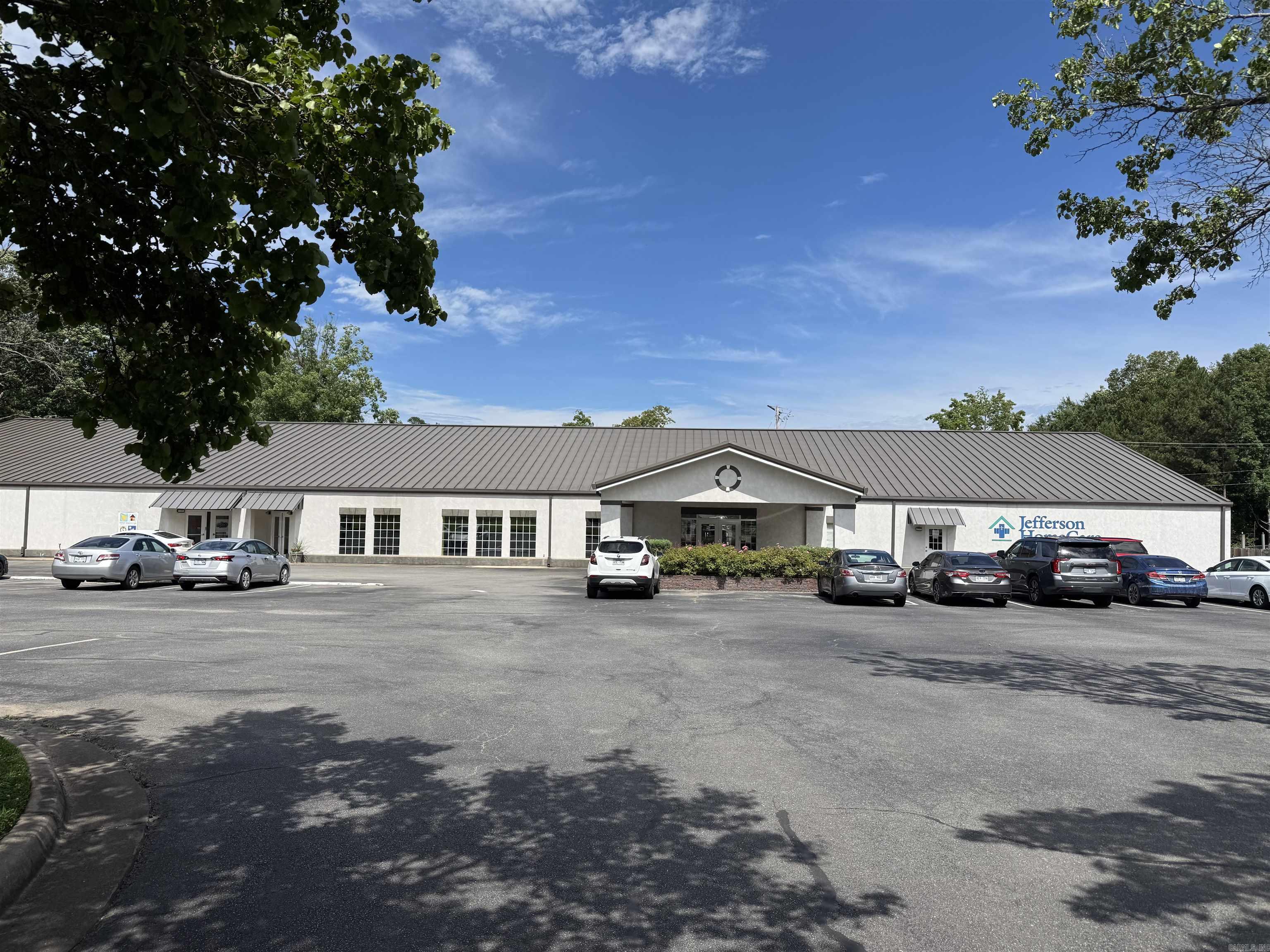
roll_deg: -1.7
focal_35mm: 24
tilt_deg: +2.2
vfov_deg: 56.8
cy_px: 476
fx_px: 881
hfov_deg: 71.6
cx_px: 635
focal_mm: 6.76
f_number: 1.78
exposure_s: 1/5814
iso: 80
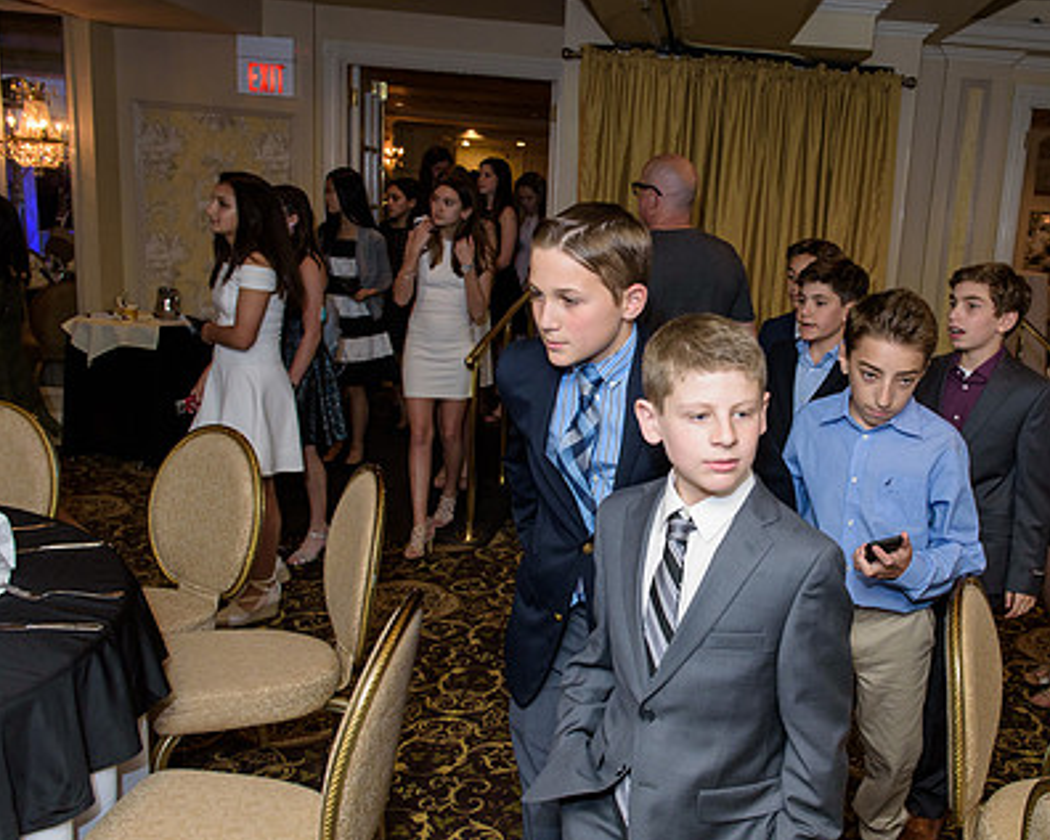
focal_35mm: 33
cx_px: 716
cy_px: 439
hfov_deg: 53.0
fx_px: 1026
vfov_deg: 44.5
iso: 1250
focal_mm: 24
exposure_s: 1/125
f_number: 4
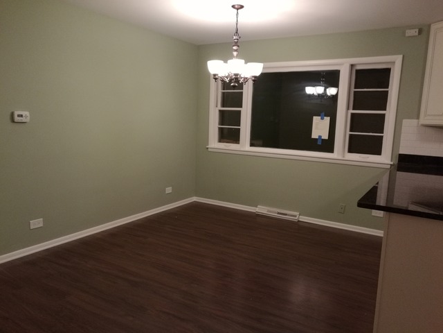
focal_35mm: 27
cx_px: 222
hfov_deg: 65.3
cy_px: 166
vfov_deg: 51.4
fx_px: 346
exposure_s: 1/30
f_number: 2
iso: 320
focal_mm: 4.04
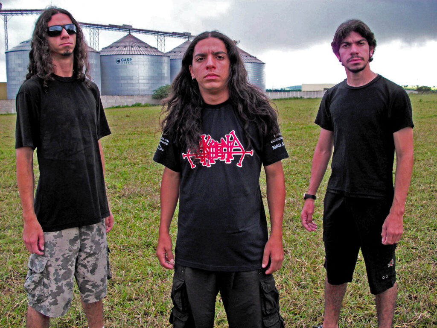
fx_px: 467
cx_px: 218
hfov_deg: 50.1
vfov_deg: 38.7
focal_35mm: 37
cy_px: 164
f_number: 2.8
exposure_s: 1/123
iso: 80
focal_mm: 6.2
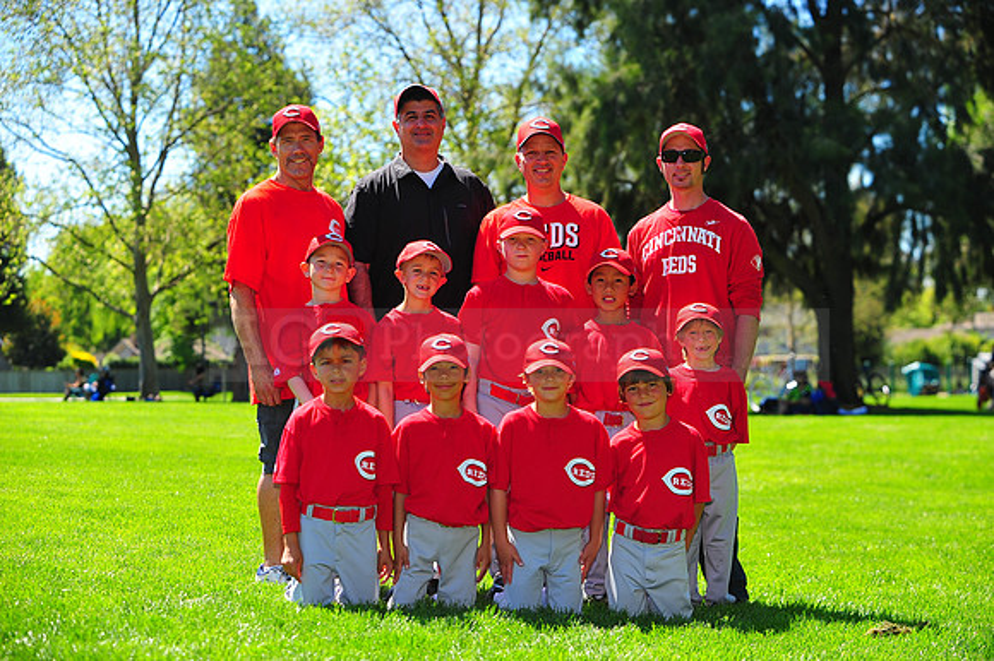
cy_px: 330
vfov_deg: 14.8
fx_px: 2539
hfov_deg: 22.2
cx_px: 497
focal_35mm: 92
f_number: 4.5
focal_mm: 92
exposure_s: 1/640
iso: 200
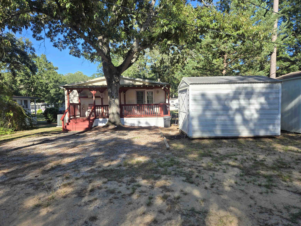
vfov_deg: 58.9
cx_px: 150
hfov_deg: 73.9
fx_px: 200
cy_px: 113
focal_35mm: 23
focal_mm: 5.4
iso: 25
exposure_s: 1/970
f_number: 1.8
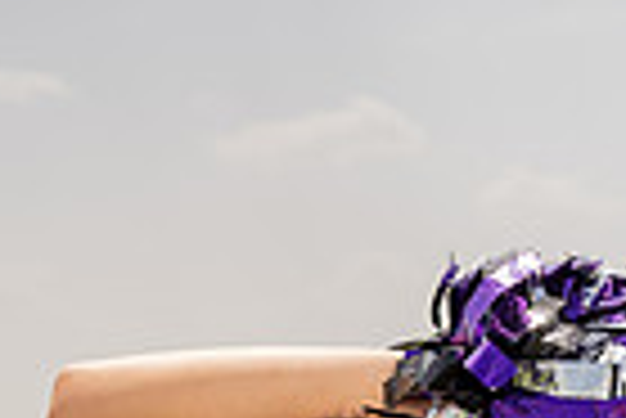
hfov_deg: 13.5
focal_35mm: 152
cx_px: 387
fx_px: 2646
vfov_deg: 8.4
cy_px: 939
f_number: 7.1
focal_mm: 47
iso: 50
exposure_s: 1/250
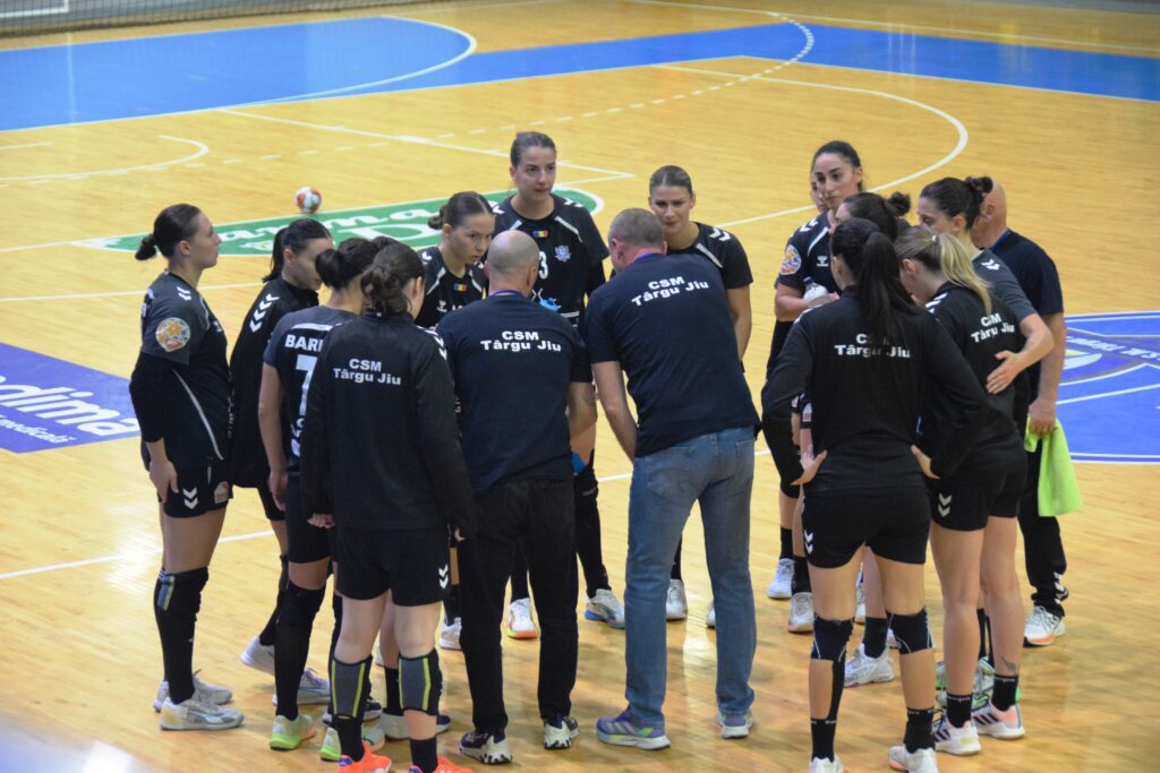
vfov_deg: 11.1
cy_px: 386
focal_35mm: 123
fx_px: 3964
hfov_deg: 16.7
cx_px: 580
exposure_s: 1/200
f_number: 5
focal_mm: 82
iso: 3200
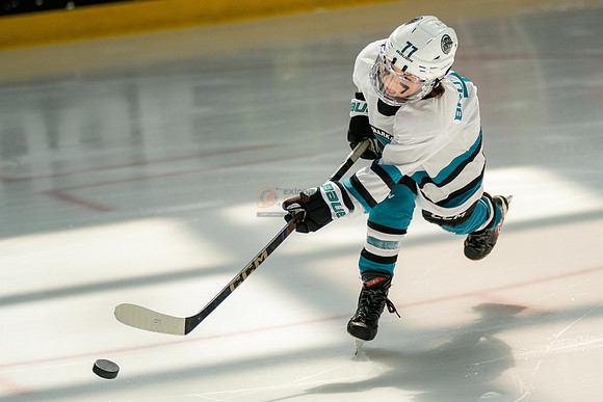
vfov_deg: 4.7
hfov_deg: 7.1
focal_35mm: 291
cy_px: 157
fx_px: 4877
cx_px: 359
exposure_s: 1/6400
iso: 1600
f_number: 2.8
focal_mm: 186
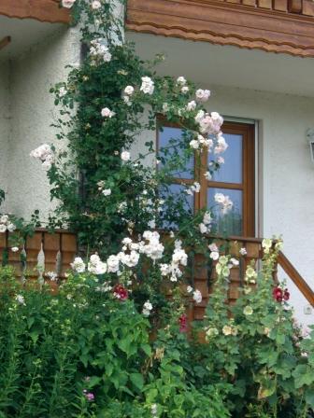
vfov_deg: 17.3
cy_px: 209
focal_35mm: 114
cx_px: 157
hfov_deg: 13.0
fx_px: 1379
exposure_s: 1/125
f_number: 5.4
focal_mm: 23.7
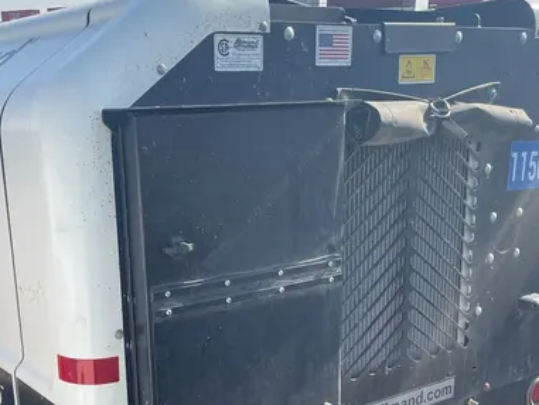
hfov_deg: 38.0
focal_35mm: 50
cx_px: 205
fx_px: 779
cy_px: 318
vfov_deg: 28.6
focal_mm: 4.2
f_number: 1.6
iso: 32
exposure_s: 1/2092
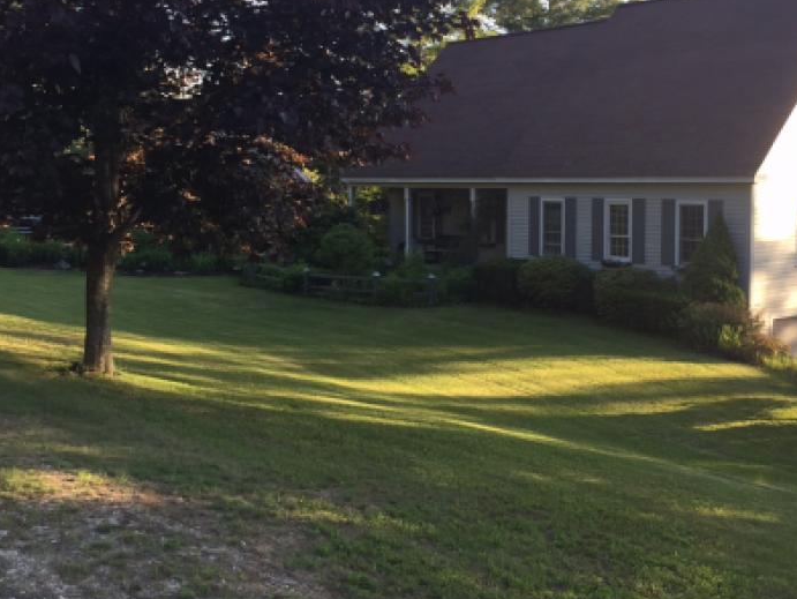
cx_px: 478
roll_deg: -0.3
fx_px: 991
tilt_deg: -5.7
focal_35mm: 43
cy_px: 272
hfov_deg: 43.6
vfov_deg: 33.6
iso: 32
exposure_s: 1/189
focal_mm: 4.15
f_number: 2.2
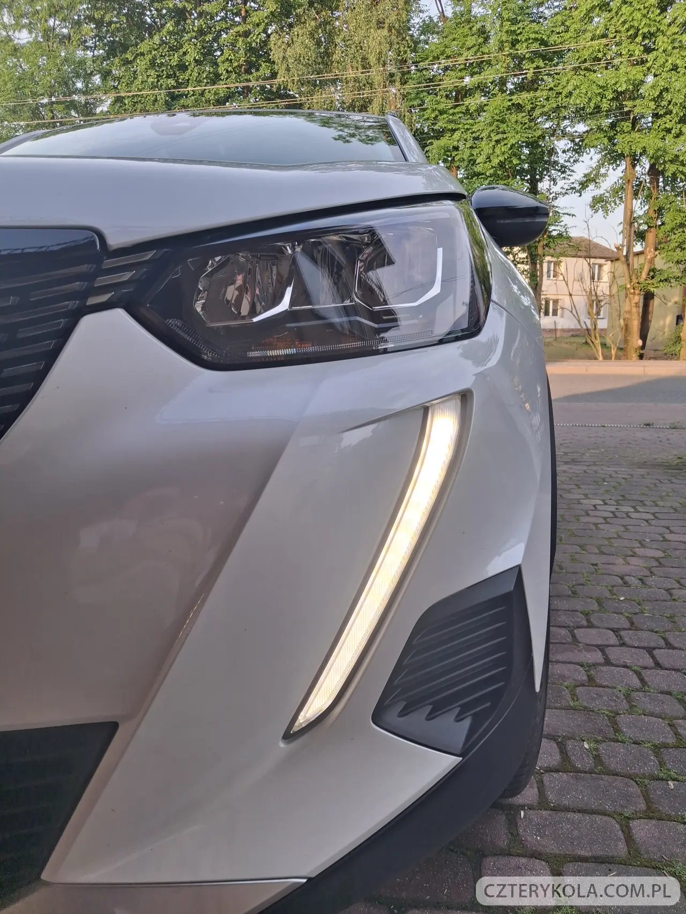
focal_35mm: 27
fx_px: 714
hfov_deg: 51.3
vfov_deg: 65.3
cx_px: 343
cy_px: 457
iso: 20
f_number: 1.8
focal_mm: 4
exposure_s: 1/100
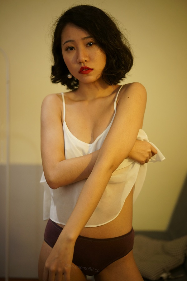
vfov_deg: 36.2
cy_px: 140
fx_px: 429
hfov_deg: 24.6
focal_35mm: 55
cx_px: 94
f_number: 1.8
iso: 1600
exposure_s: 1/100
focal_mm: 55
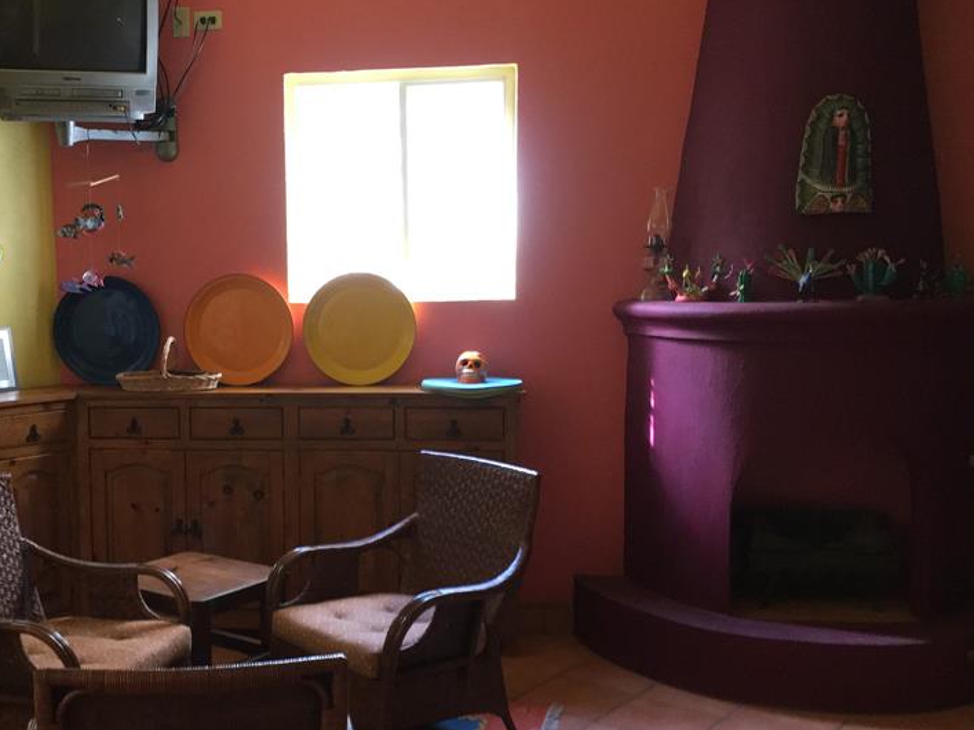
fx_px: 1182
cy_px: 413
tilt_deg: -7.0
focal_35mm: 42
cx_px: 281
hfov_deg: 43.8
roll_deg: +1.6
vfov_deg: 34.3
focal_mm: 4.15
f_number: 2.2
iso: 200
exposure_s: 1/30
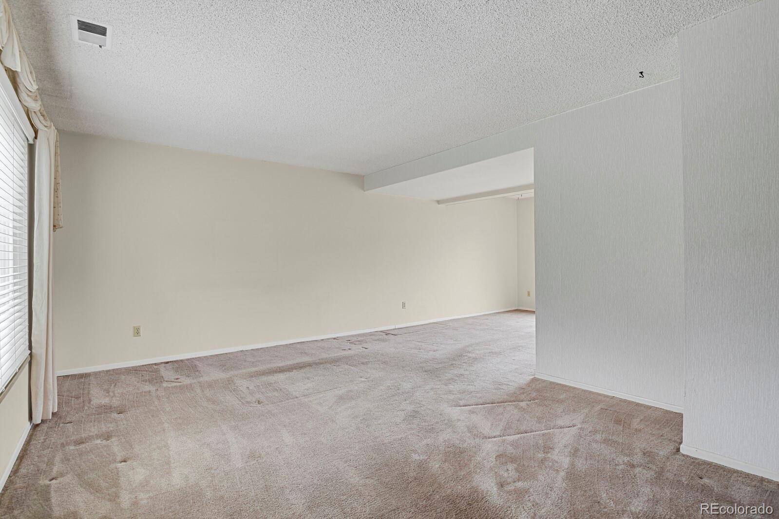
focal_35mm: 17
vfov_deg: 70.4
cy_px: 260
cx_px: 390
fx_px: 368
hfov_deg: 93.3
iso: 5600
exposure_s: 1/20
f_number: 8
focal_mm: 17
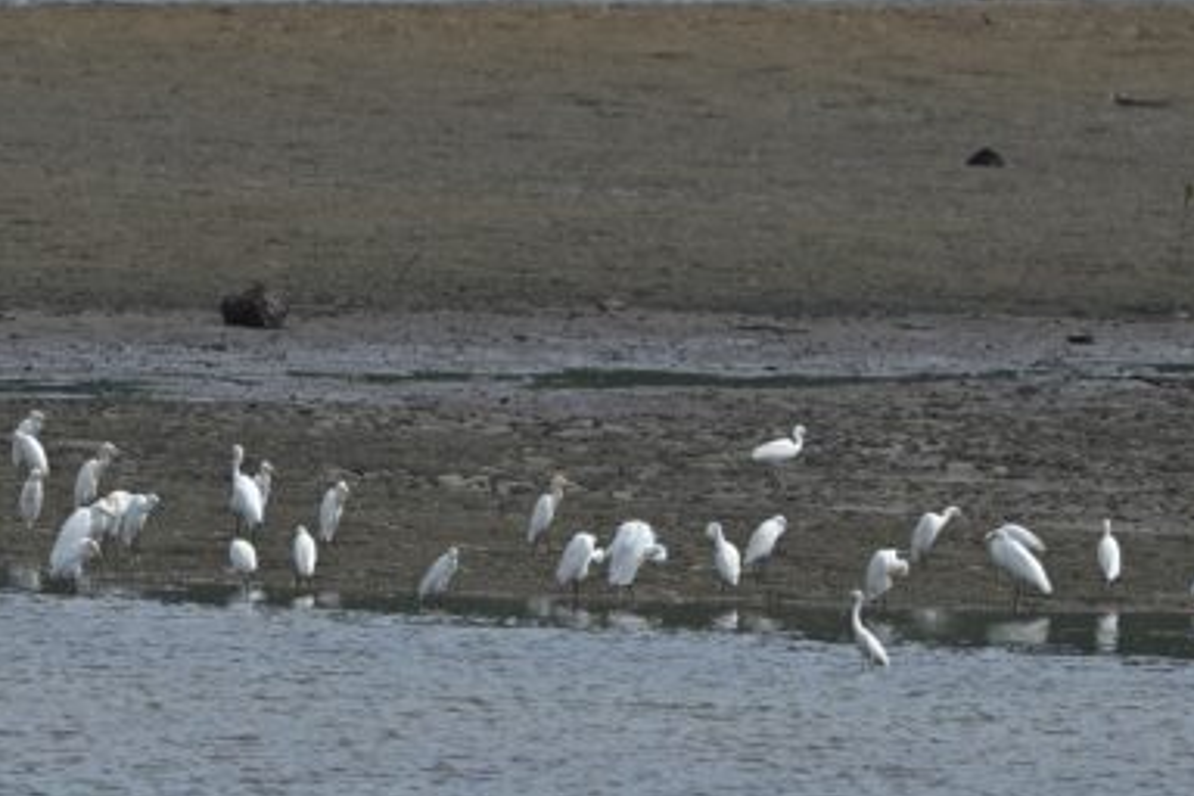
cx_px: -283
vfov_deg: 0.6
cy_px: 417
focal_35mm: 2497
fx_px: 82811
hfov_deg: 0.8
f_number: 11
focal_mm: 800
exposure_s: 1/800
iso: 320
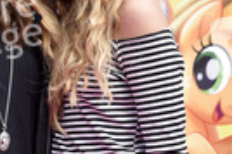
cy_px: 123
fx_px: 1442
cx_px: 3
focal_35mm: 224
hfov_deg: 9.1
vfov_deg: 6.1
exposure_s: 1/200
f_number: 8
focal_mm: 75
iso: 400
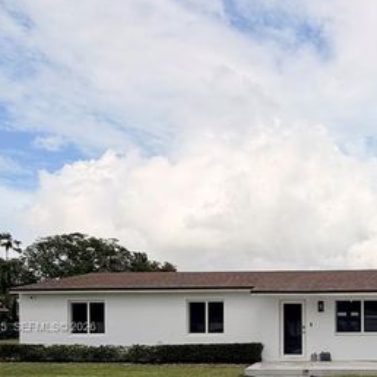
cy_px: 328
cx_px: 311
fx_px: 394
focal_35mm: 32
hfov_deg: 47.8
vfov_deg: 46.8
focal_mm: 2.22
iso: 20
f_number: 2.2
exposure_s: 1/1572
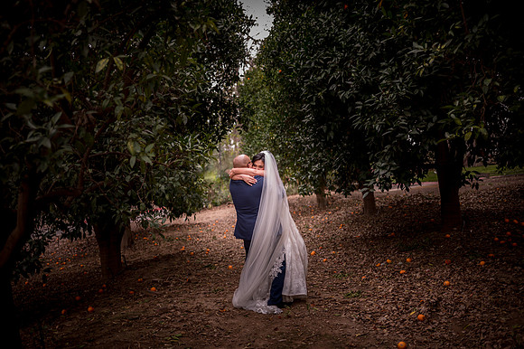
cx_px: 262
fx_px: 582
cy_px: 174
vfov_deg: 33.4
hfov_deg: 48.5
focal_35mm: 40
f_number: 2
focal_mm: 40
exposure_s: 1/80
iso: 100
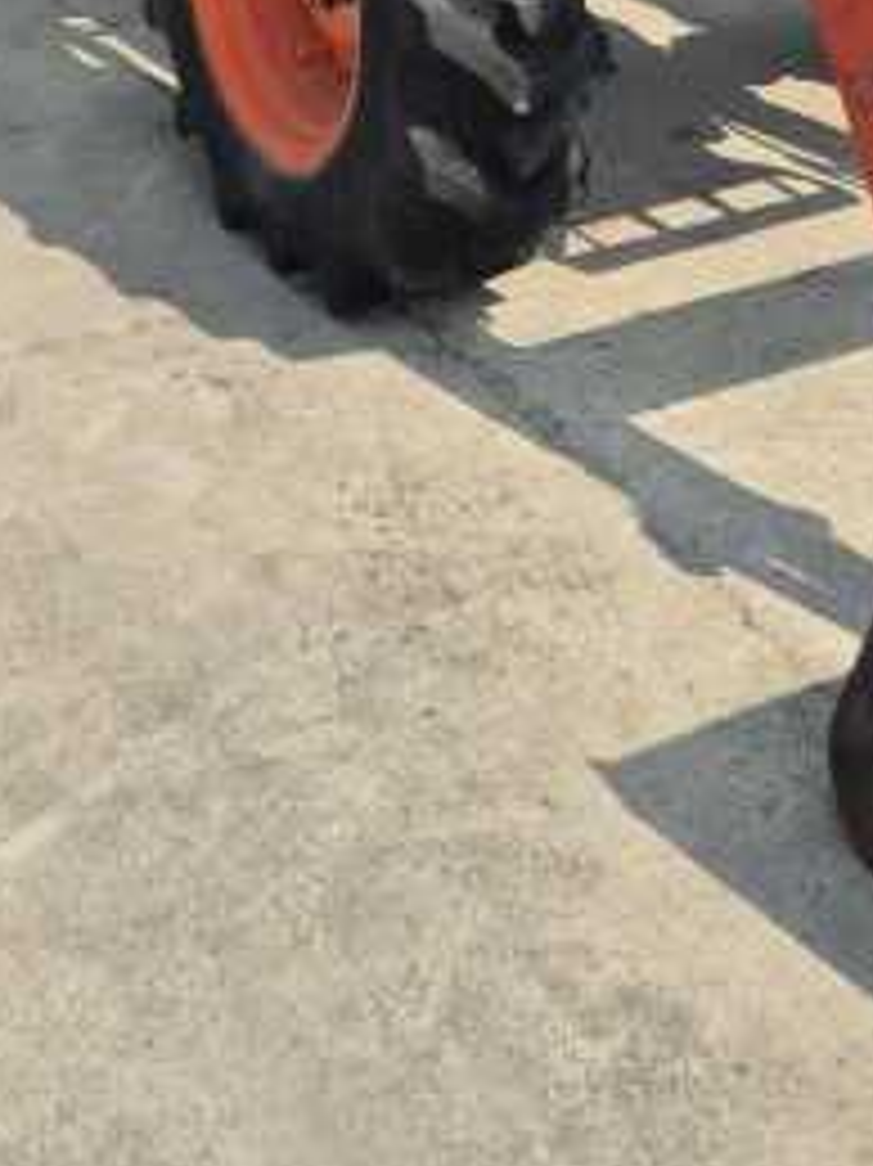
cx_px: 612
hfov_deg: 22.8
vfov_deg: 25.9
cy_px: -347
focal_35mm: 64
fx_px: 2154
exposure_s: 1/2080
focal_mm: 5.4
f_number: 1.8
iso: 25
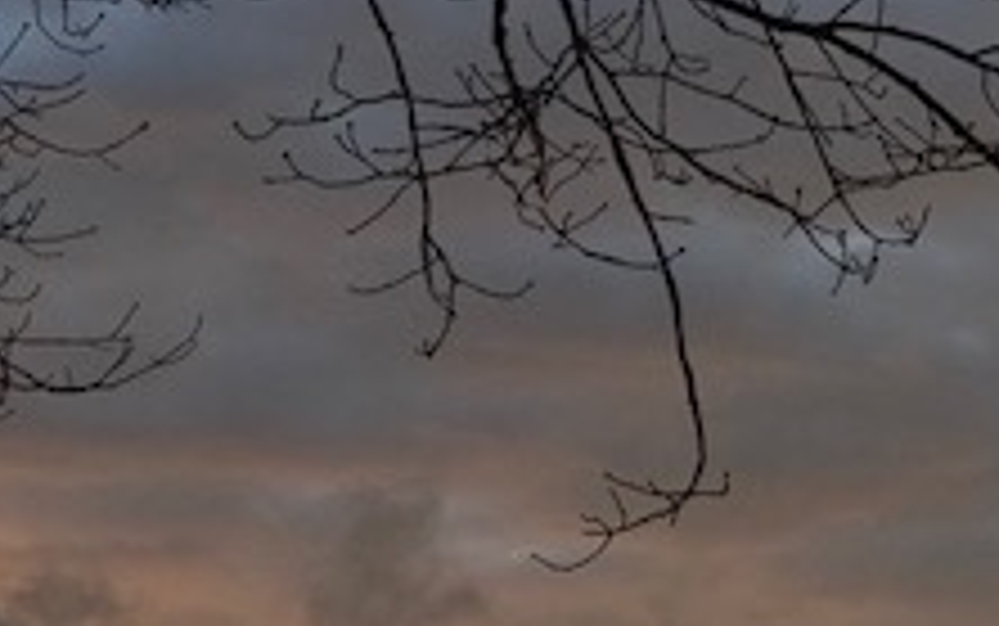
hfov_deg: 11.9
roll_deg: -0.2
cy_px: 1045
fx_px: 4740
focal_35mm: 174
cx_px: 1044
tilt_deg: +6.0
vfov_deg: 7.4
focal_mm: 6.6
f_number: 2.8
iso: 20
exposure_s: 1/226
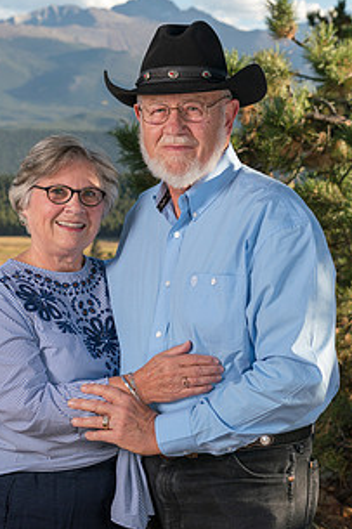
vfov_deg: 33.9
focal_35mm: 59
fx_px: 866
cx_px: 153
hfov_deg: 23.0
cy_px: 310
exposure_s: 1/320
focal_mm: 40
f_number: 5
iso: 100
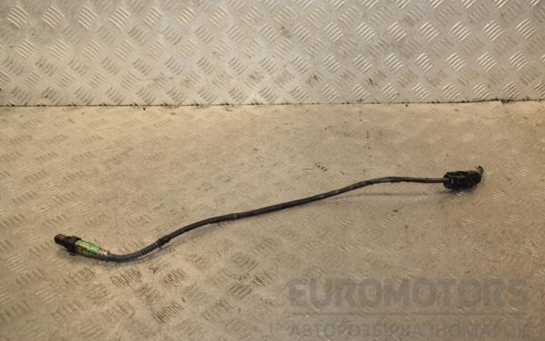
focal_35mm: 43
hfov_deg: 46.2
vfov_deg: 29.9
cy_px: 171
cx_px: 272
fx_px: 639
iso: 800
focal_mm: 28
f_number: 6.3
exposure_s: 1/200
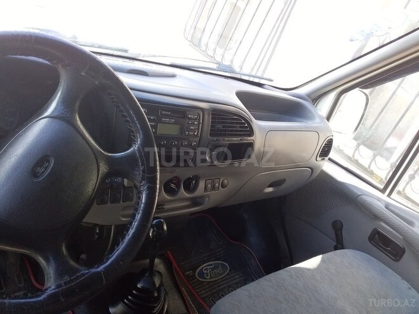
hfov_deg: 58.4
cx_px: 210
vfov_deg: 45.4
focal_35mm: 31
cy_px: 157
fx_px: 375
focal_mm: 3.3
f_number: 2.2
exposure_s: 1/100
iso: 64
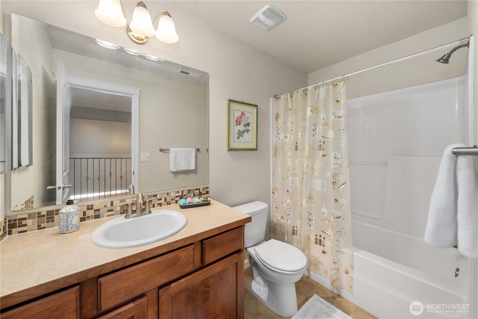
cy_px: 160
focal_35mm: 13
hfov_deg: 108.3
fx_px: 173
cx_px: 239
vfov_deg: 85.5
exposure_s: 1/13
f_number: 7.1
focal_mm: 13
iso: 1000
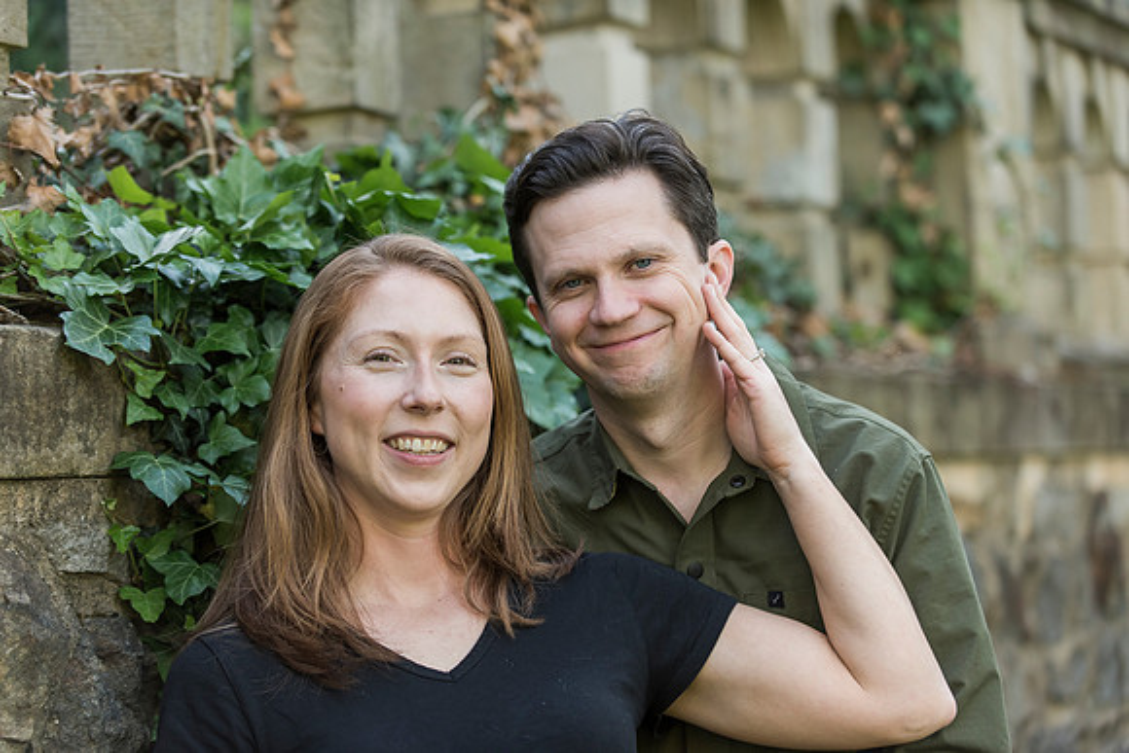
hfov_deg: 20.0
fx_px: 3199
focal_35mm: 102
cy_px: 376
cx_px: 564
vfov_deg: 13.4
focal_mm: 102
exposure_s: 1/500
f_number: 3.2
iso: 800
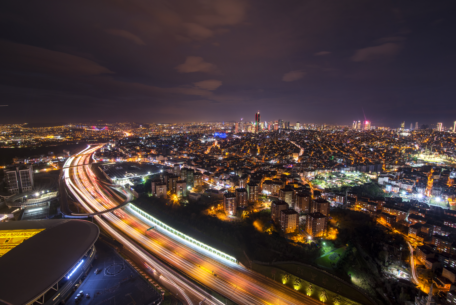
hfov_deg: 96.7
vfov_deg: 73.8
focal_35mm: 16
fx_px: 203
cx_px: 228
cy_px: 152
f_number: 9
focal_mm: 16
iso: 100
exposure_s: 15
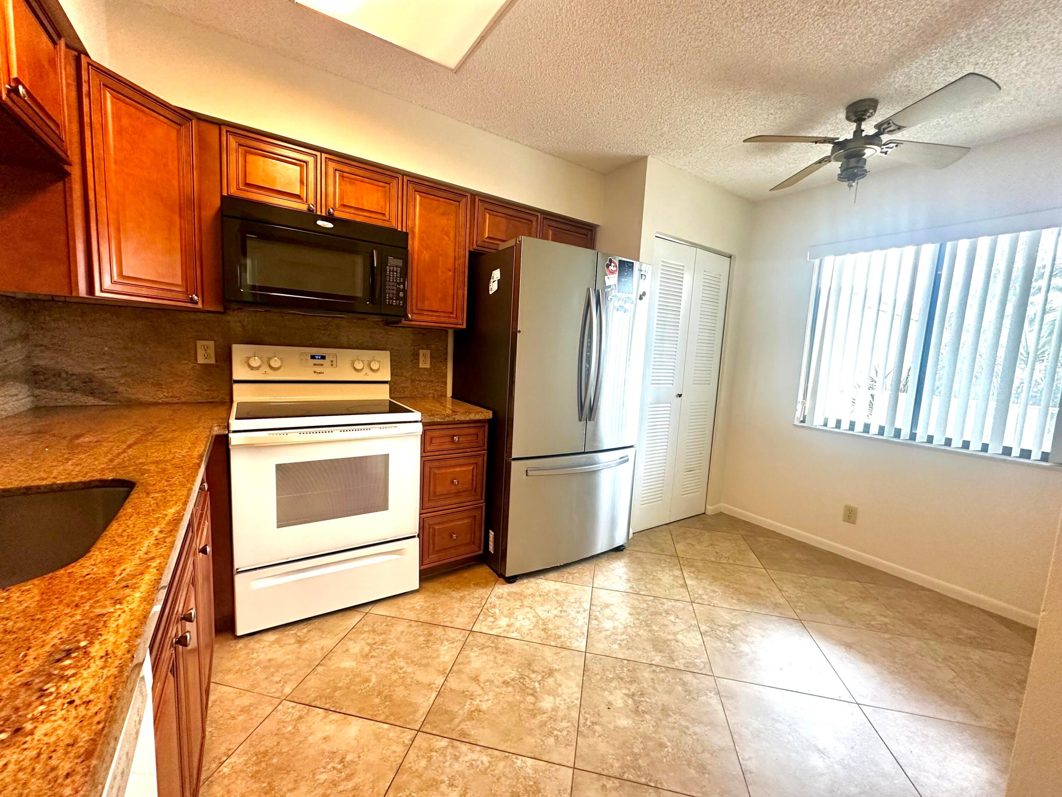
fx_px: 430
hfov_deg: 102.1
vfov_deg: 85.7
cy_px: 398
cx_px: 531
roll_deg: -2.7
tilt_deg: -7.2
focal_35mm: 14
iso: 250
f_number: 2.2
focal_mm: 2.22
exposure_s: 1/60
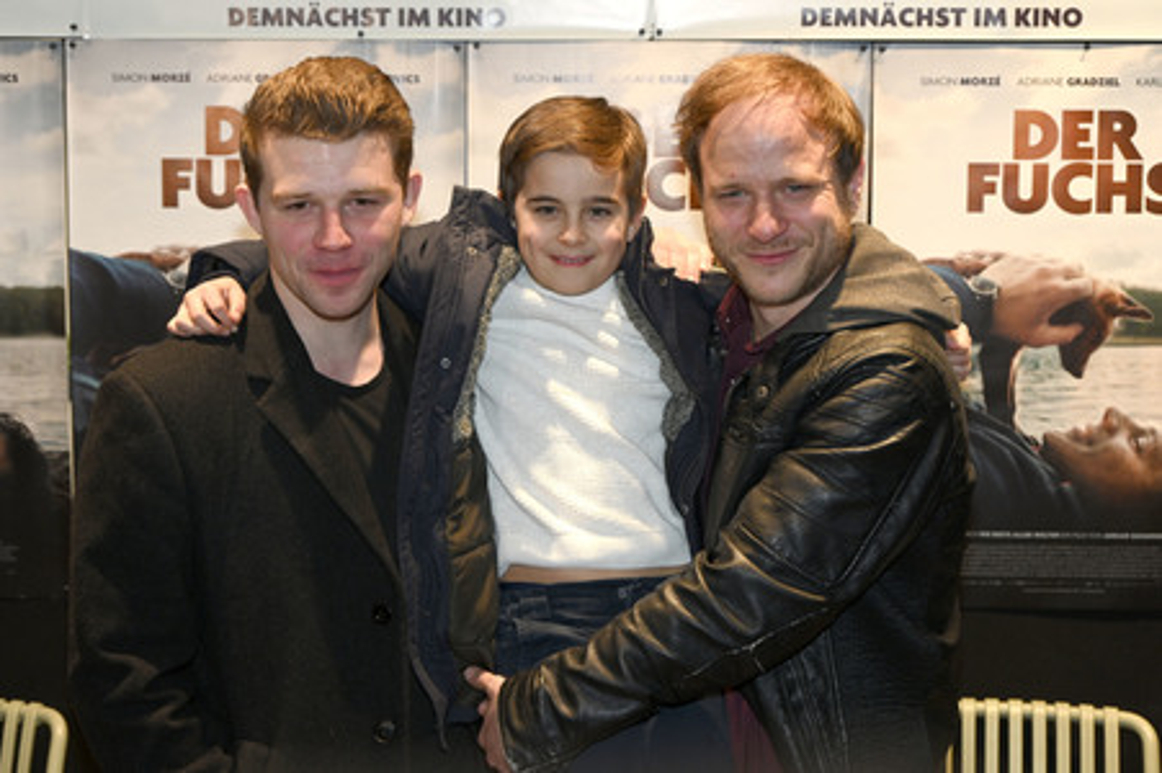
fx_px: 1935
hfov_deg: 33.4
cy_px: 386
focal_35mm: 60
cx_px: 581
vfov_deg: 22.6
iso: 1250
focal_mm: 60
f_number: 6
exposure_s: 1/125
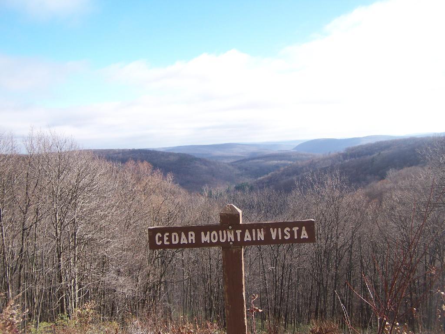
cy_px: 167
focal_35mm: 38
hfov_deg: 49.0
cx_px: 222
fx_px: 489
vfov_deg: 37.7
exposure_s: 1/800
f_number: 2.8
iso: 100
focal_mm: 6.3
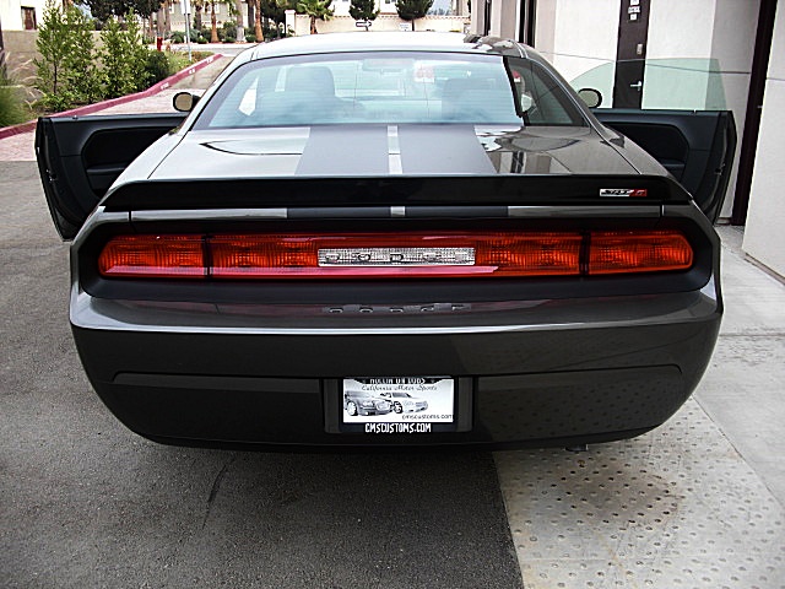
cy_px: 294
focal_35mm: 36
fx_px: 816
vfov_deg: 39.7
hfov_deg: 51.4
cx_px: 392
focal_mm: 6.3
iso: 50
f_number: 2.8
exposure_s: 1/125
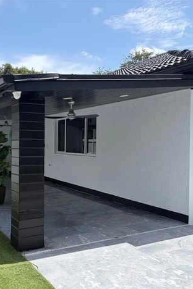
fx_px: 298
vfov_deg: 51.9
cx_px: 57
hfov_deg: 35.4
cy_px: 146
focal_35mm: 37
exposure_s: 1/2639
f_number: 1.6
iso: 50
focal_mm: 5.96
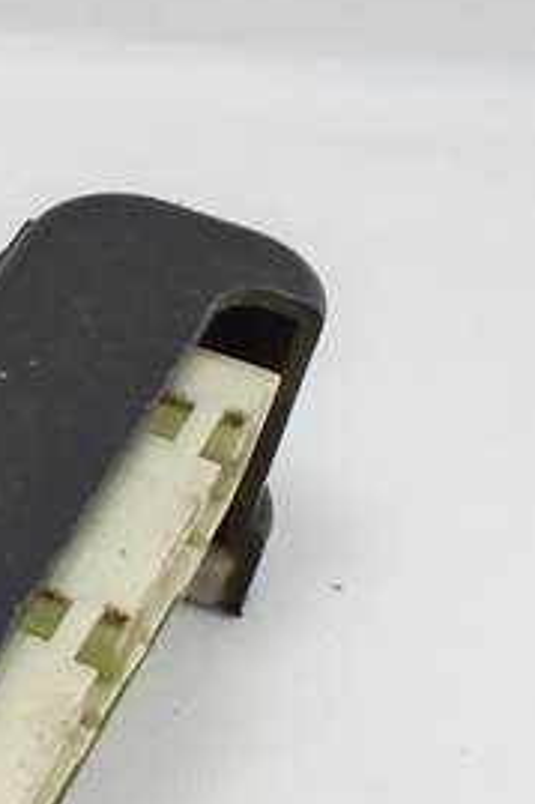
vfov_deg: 18.2
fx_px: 2455
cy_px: 750
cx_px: -822
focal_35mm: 110
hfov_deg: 10.4
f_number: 3.2
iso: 100
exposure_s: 1/80
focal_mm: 4.6
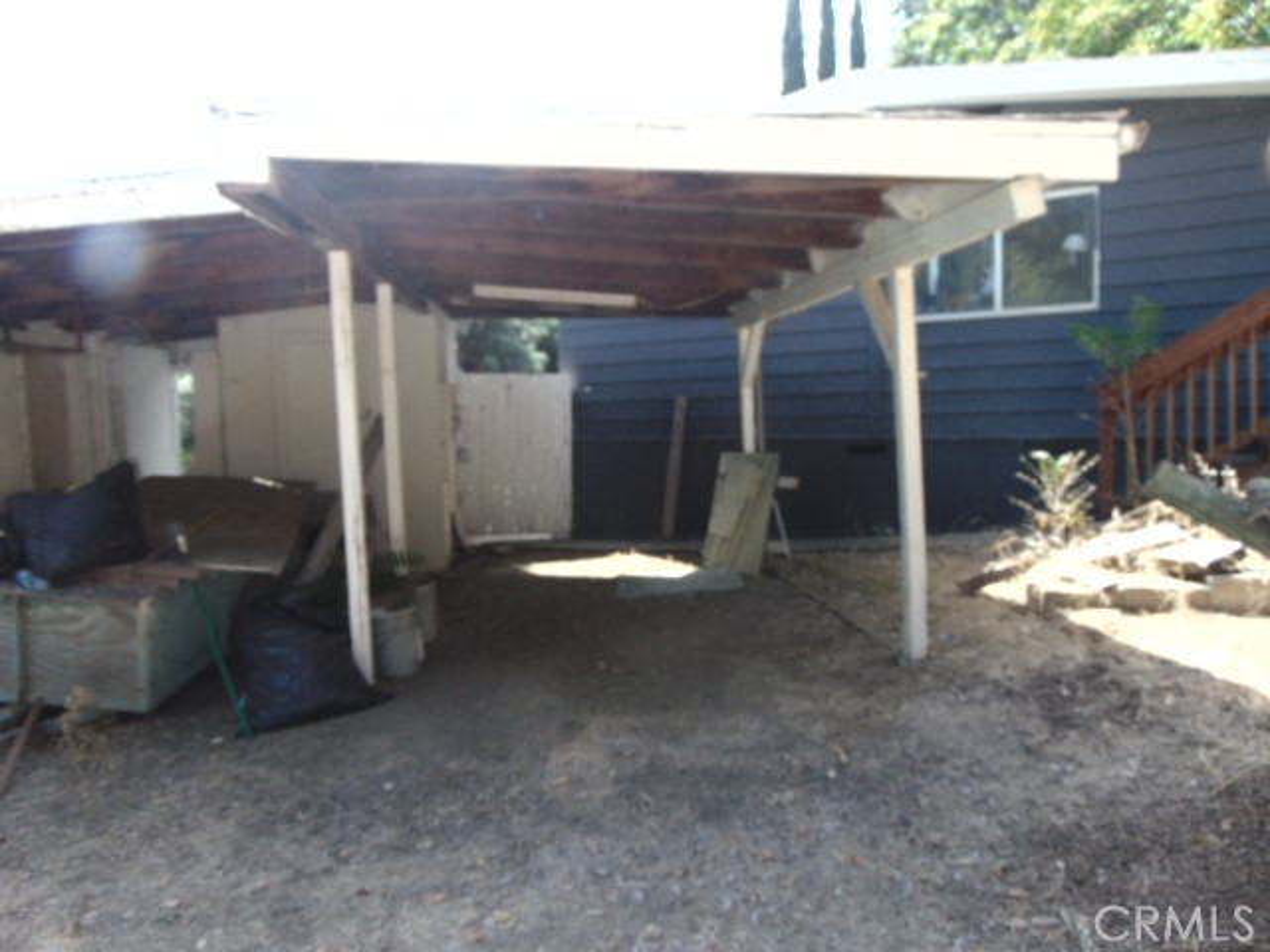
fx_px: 917
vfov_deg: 54.9
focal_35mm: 25
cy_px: 476
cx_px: 635
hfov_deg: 69.4
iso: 80
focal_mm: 4.5
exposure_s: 1/250
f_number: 3
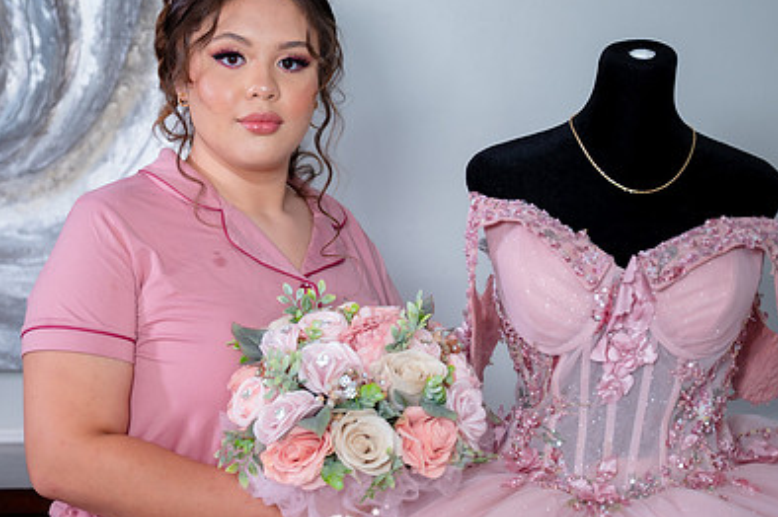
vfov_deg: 13.0
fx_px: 2267
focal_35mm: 105
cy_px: 283
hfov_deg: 19.5
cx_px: 333
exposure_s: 1/60
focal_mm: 70
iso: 800
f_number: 2.8
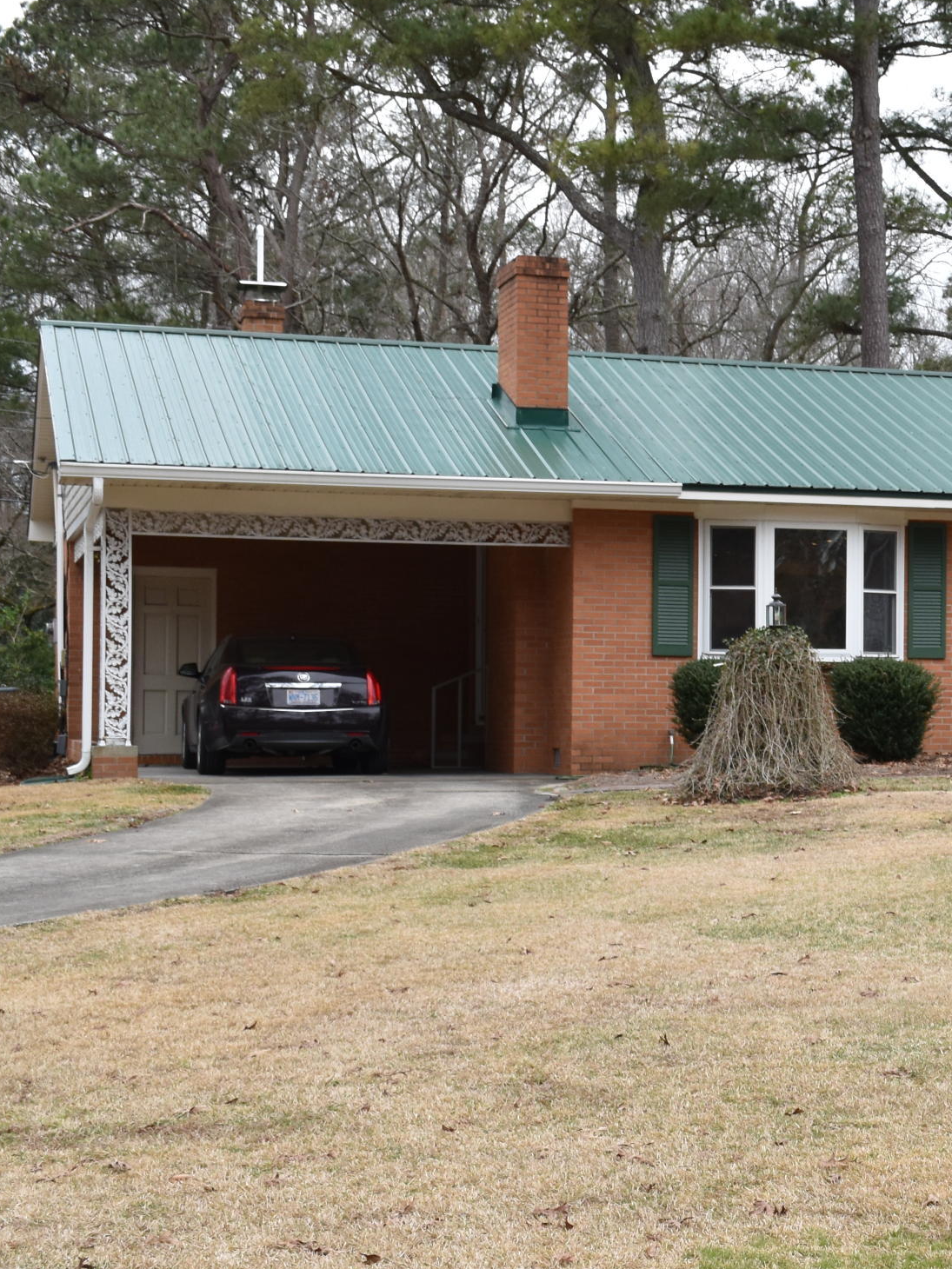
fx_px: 2933
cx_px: 1199
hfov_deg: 17.4
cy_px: 703
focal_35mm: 80
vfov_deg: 24.4
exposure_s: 1/250
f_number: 8
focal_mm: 27
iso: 400
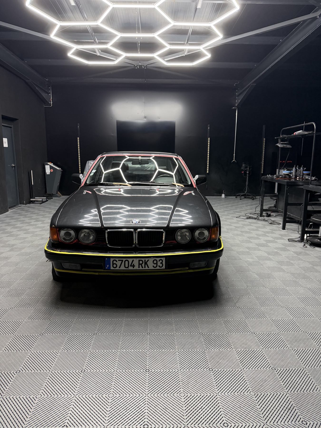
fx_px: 297
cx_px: 160
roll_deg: -0.2
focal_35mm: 24
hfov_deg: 56.8
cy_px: 214
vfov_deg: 71.6
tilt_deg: -9.6
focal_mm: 6.76
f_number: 1.78
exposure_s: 1/50
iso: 250
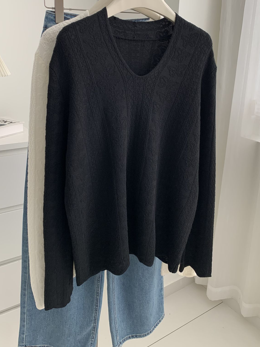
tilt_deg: -16.1
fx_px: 330
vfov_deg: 55.0
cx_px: 127
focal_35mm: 33
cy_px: 142
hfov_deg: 42.9
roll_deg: -2.8
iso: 40
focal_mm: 4.25
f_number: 1.8
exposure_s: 1/122
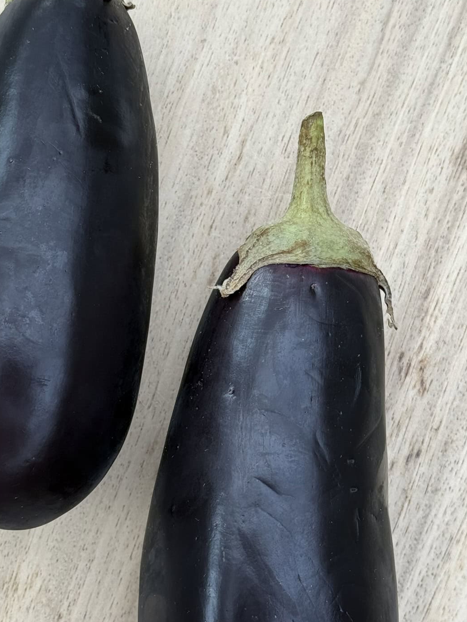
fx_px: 1278
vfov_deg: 27.3
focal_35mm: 71
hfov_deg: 20.7
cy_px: 389
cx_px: 189
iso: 64
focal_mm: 6.8
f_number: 1.8
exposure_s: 1/163
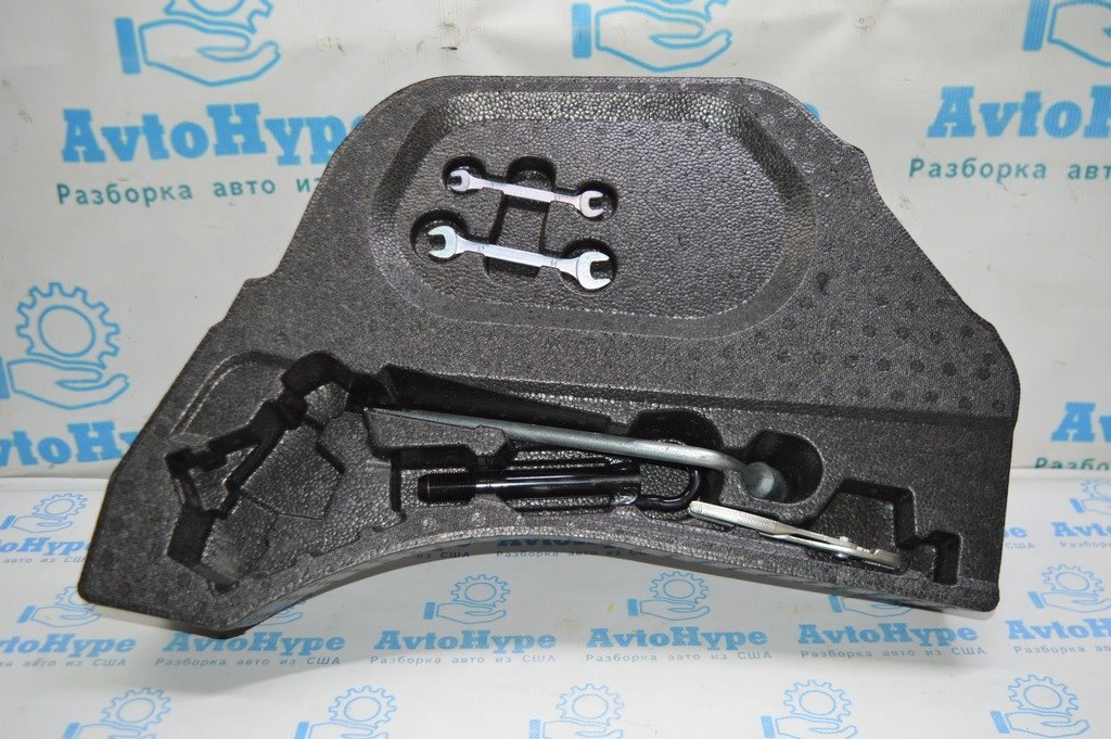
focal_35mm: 38
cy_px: 370
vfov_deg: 35.4
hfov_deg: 51.3
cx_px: 556
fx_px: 1156
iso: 400
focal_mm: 25
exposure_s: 1/80
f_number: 4
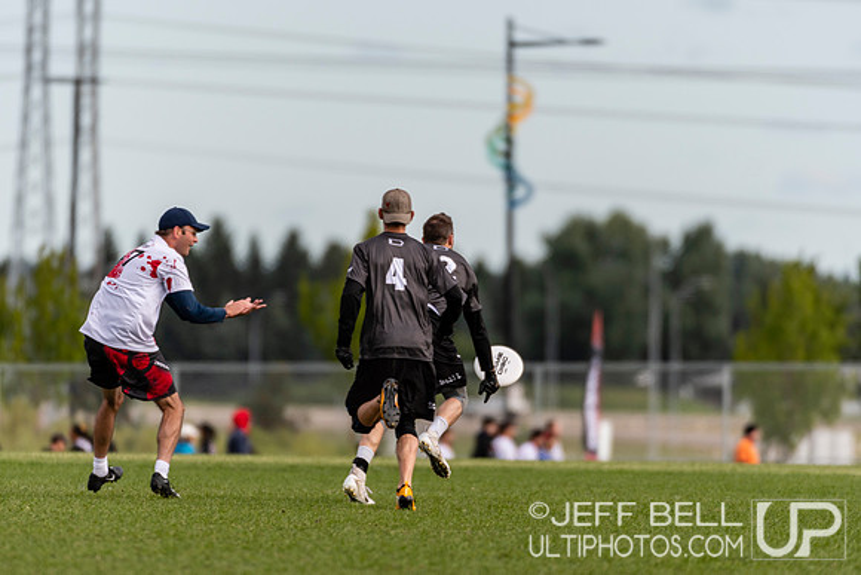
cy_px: 288
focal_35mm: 600
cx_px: 430
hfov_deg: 3.4
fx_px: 14353
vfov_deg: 2.3
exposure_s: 1/1000
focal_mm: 400
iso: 100
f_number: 4
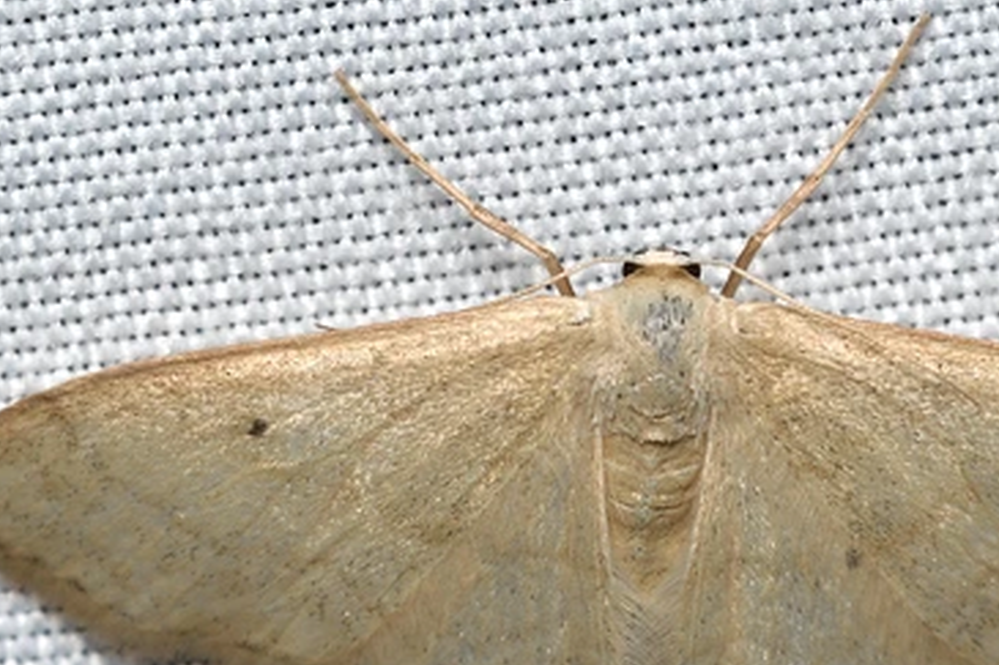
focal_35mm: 394
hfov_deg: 5.2
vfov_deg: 3.5
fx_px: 10928
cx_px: 657
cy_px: 473
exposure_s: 1/250
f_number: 8
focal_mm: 150
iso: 100
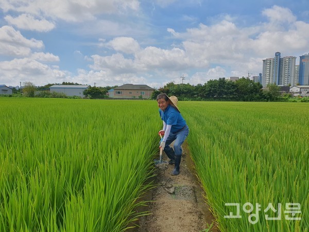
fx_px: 232
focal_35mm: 26
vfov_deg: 53.1
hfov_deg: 67.3
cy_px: 116
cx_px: 154
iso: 50
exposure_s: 1/1667
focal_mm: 4.3
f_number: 2.4
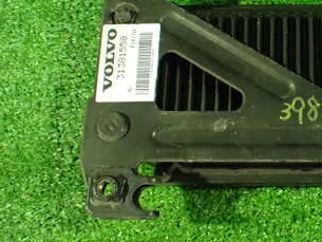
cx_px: 284
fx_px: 549
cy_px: 67
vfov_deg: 24.6
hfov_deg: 31.3
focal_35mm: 59
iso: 1600
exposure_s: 1/30
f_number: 2.3
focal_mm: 5.4
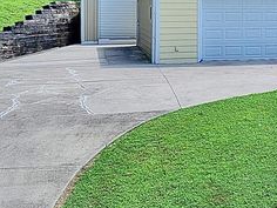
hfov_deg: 15.4
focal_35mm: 104
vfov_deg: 14.0
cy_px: -1
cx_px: 545
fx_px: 832
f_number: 1.8
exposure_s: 1/3000
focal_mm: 8.67
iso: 410
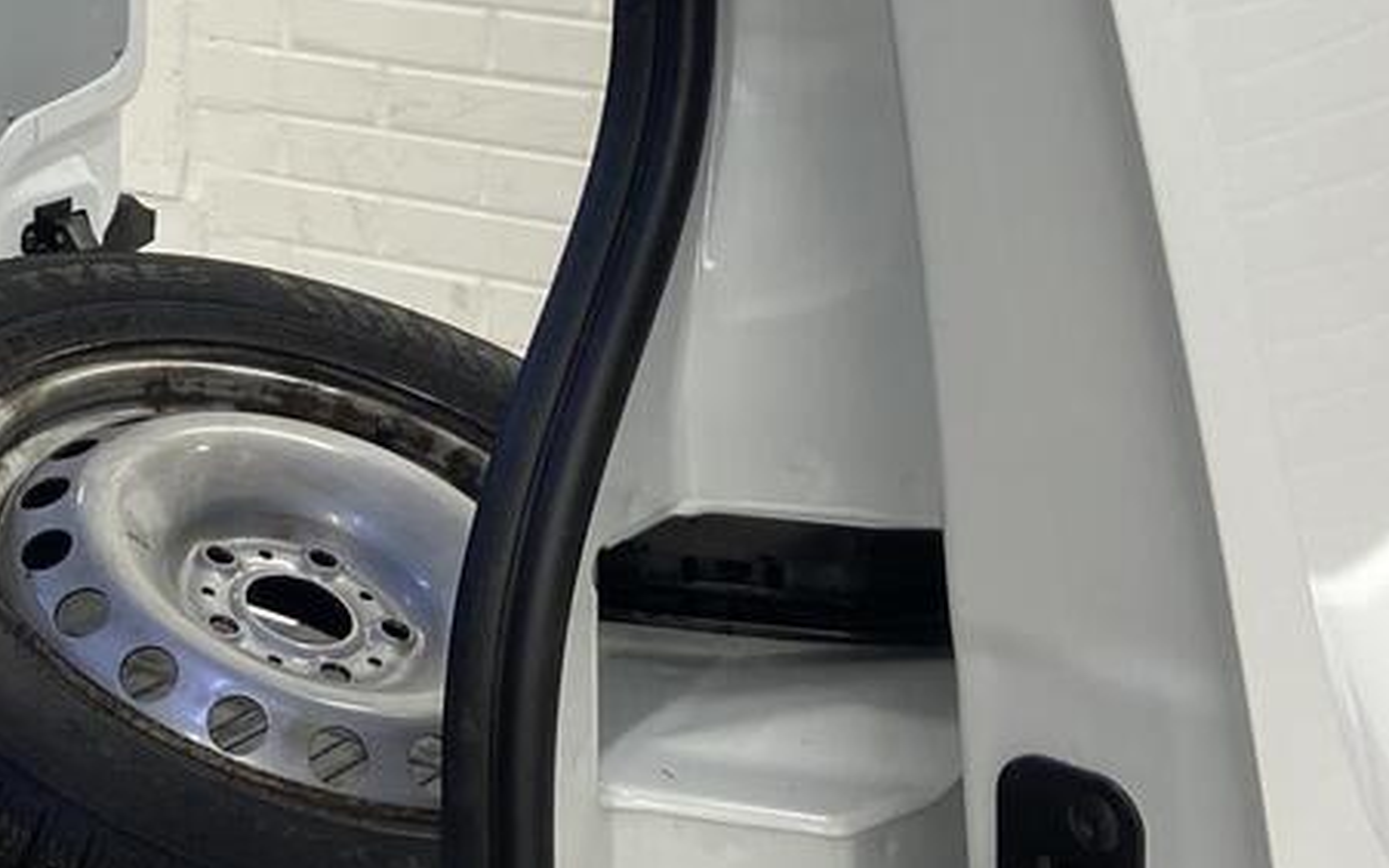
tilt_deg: -11.6
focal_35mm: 88
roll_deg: +0.0
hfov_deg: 22.3
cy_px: 6
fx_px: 3332
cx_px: -111
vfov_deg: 14.6
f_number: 1.8
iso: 50
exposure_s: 1/100
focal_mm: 4.25
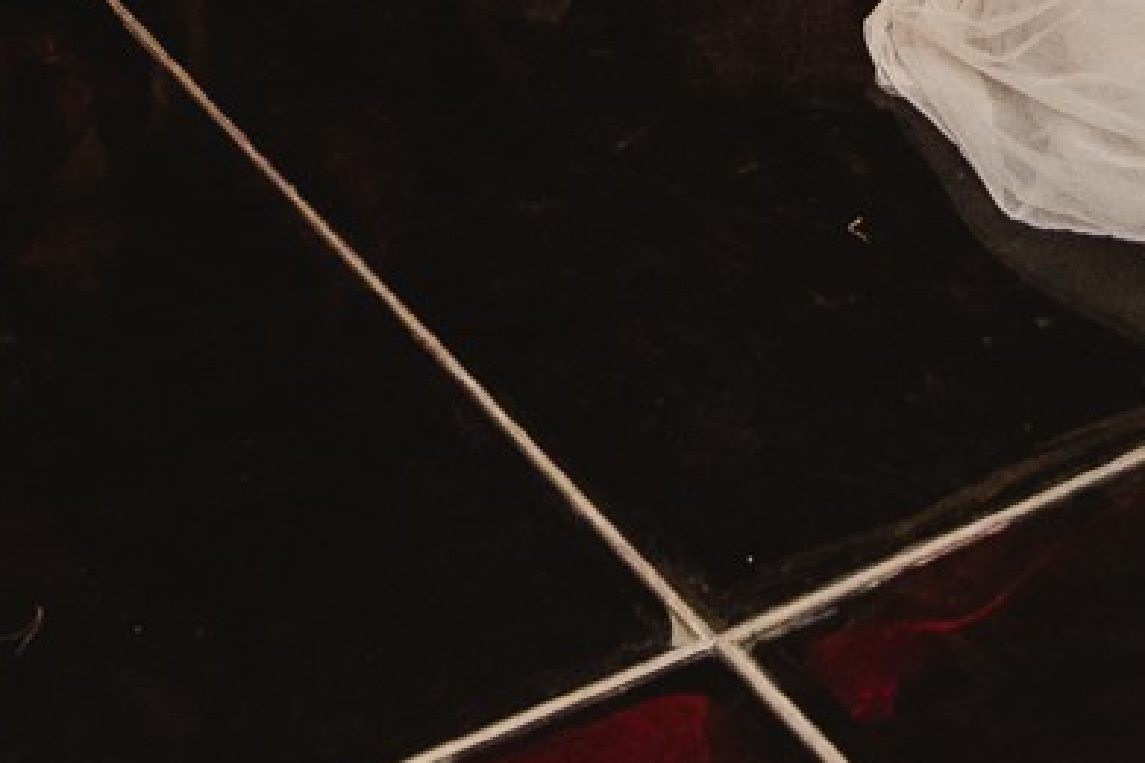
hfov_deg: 24.1
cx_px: 710
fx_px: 2671
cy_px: -1108
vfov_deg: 12.5
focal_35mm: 84
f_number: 3.2
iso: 1250
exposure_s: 1/125
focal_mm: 16
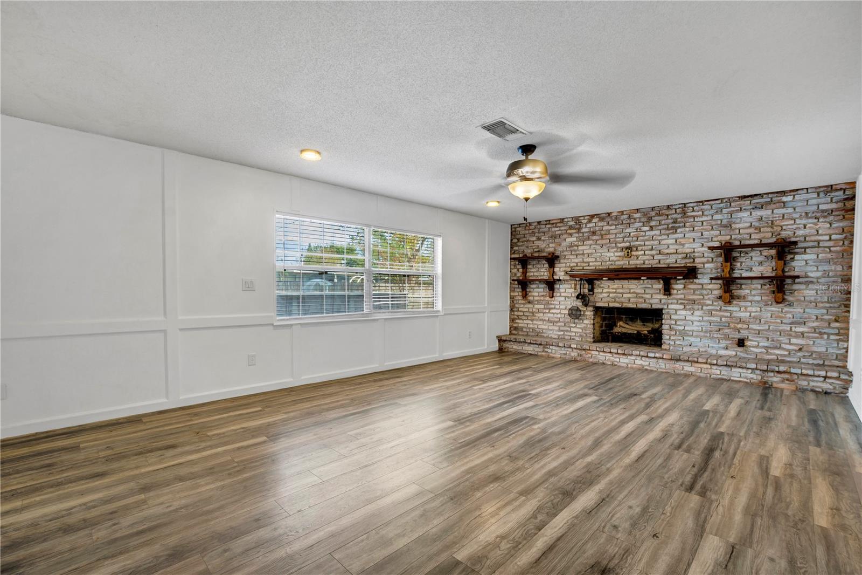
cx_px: 431
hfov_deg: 100.4
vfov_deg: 77.3
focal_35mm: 15
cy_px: 288
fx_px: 359
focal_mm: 10
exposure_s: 1/3.33
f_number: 14
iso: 200
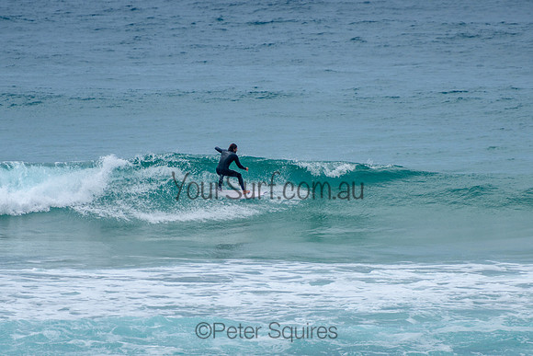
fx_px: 8145
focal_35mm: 550
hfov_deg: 3.7
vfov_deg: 2.5
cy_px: 178
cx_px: 266
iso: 200
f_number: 5.6
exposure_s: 1/2000
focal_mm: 400
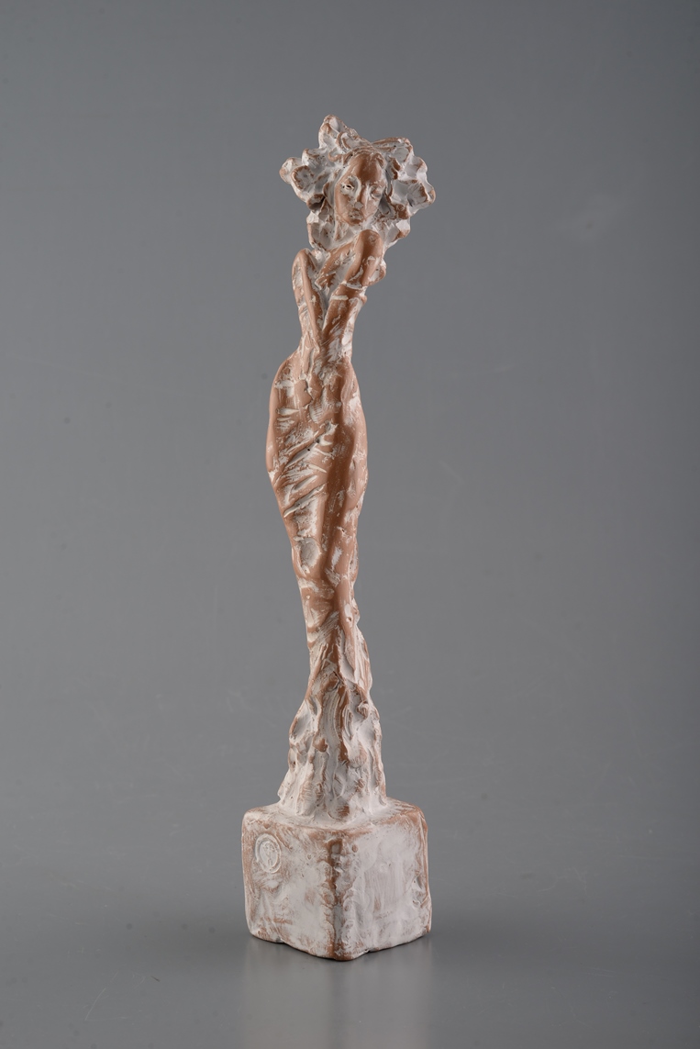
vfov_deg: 23.9
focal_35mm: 85
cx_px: 350
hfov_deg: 16.1
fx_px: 2477
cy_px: 524
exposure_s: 1/160
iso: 100
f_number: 11
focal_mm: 85
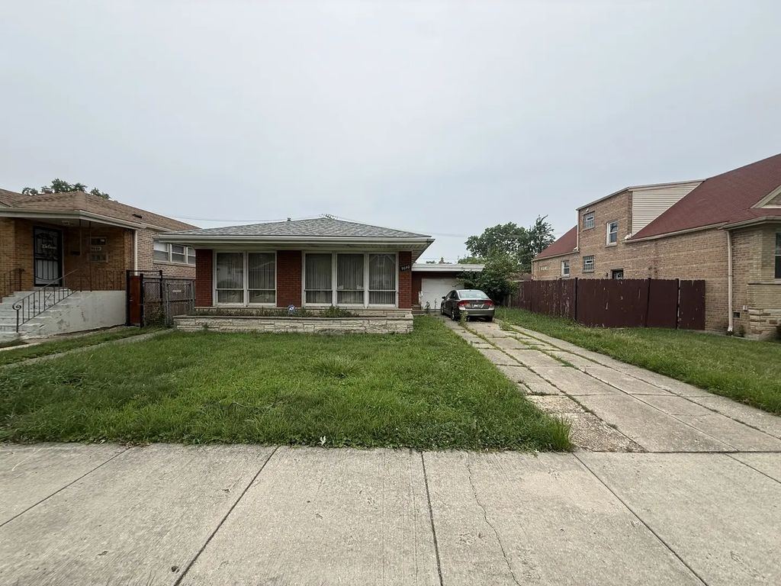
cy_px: 293
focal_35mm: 14
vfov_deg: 85.7
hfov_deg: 102.1
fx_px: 316
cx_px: 390
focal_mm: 2.22
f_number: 2.2
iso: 50
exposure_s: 1/1001
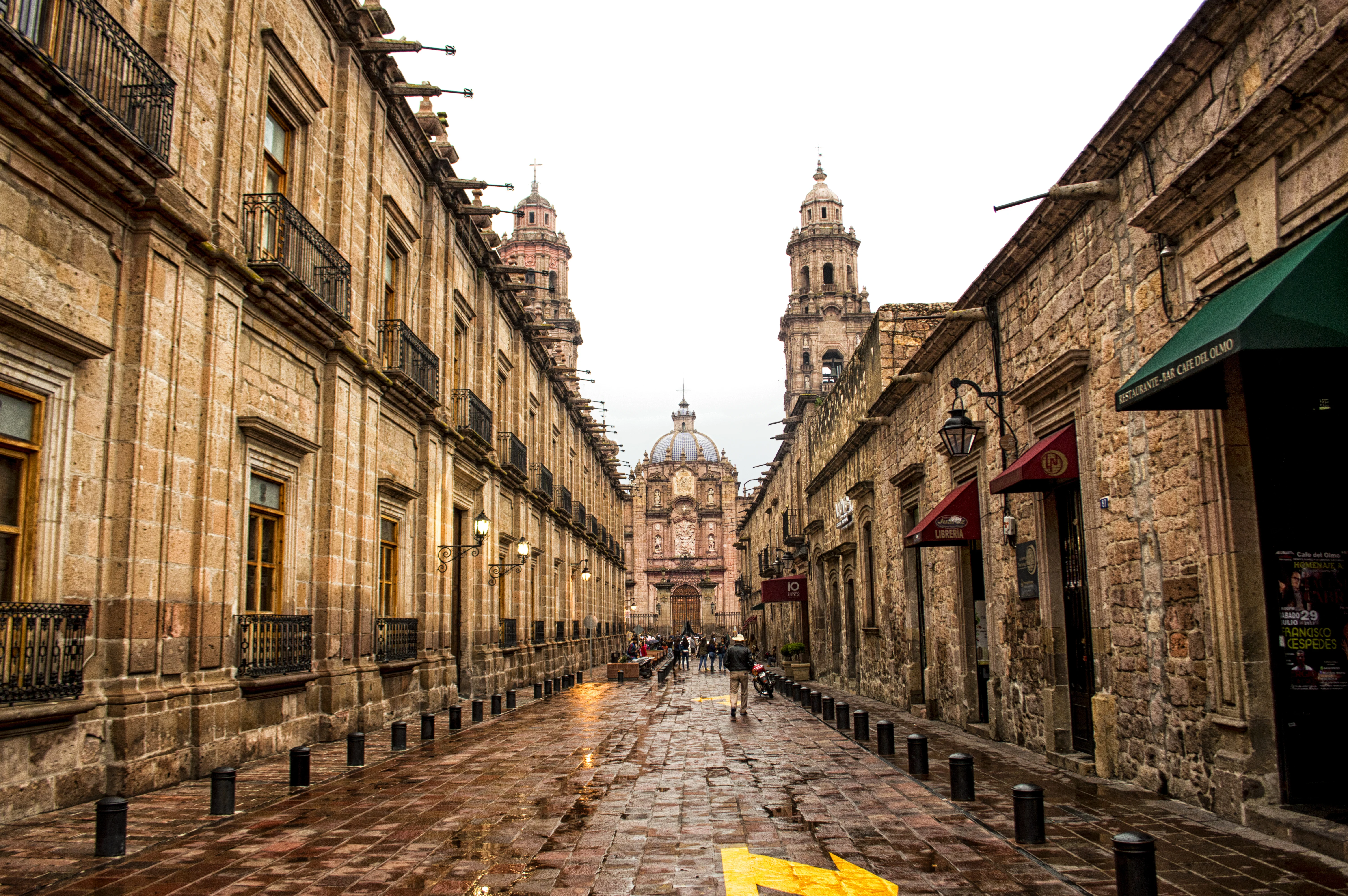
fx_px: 1010
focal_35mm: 27
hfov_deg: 67.4
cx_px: 674
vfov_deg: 47.8
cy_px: 448
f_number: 4.5
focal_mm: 18
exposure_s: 1/30
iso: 200
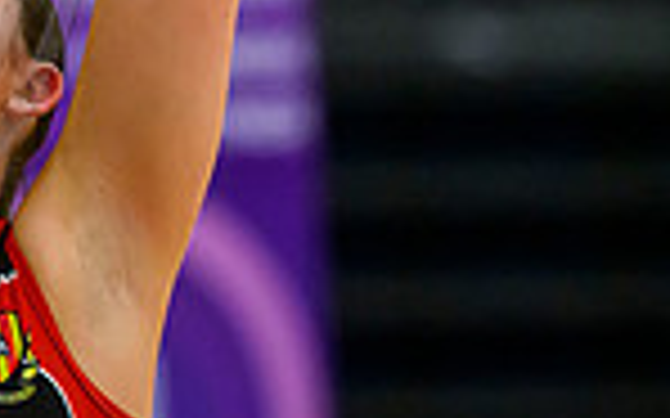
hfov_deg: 2.3
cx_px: -3
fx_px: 16829
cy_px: -121
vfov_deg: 1.4
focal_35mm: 922
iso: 5000
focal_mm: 200
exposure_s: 1/1000
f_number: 2.8
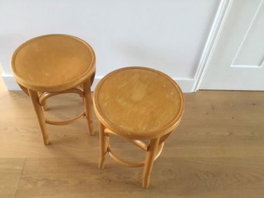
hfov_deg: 58.4
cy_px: 99
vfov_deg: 45.4
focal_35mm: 31
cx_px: 132
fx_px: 236
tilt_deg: -48.9
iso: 200
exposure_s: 1/17
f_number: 2.4
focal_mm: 3.3
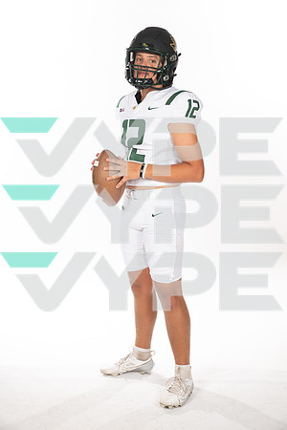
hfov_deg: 24.2
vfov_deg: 35.6
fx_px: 670
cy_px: 215
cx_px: 144
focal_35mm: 56
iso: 640
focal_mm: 56
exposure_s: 1/400
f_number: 8
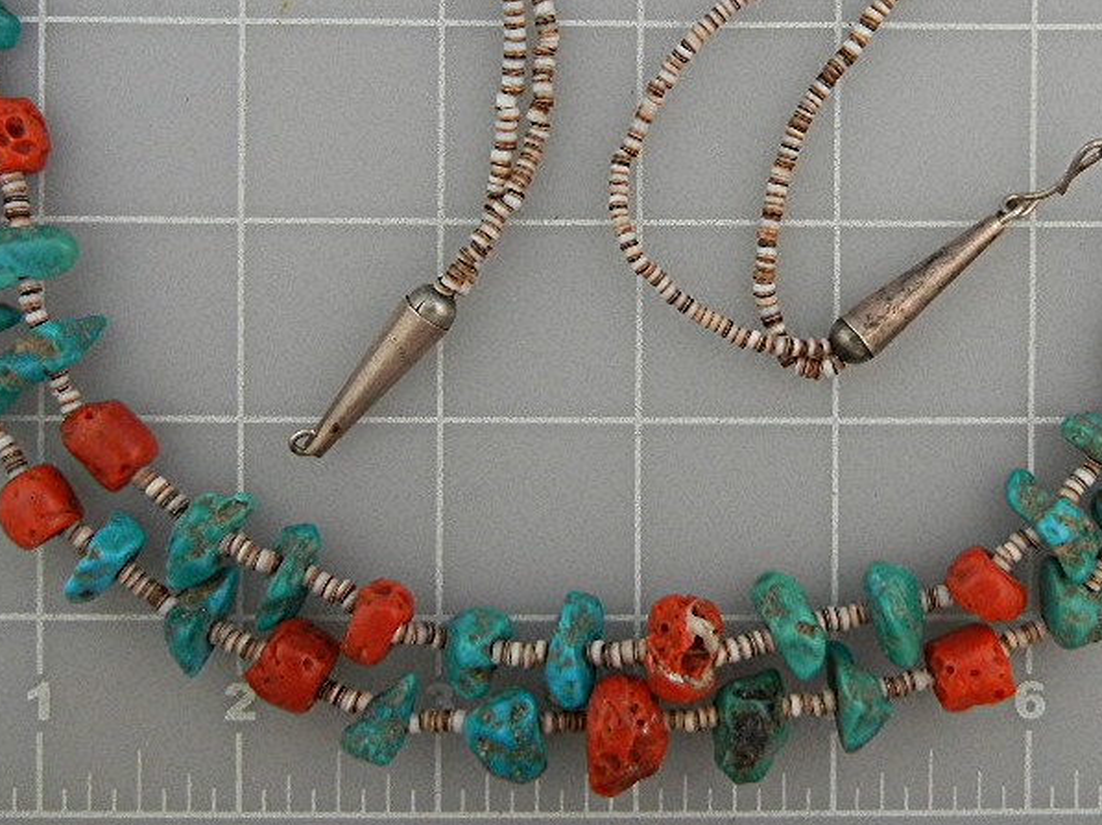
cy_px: 219
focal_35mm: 47
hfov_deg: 40.3
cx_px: 644
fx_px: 1495
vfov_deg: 30.4
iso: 400
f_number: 3.5
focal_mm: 5.4
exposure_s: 1/38.2
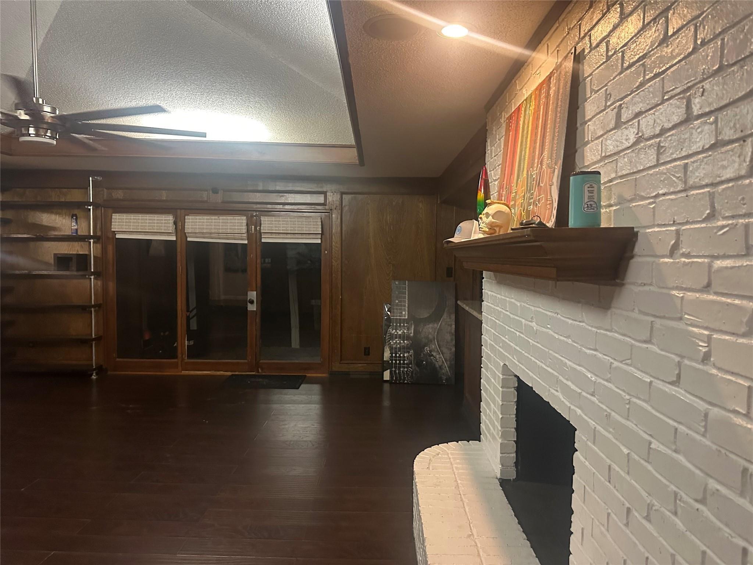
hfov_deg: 71.6
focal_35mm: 24
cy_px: 282
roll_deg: -1.0
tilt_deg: -3.9
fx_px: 522
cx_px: 376
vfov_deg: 56.8
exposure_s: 1/60
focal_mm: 6.86
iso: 800
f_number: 1.78
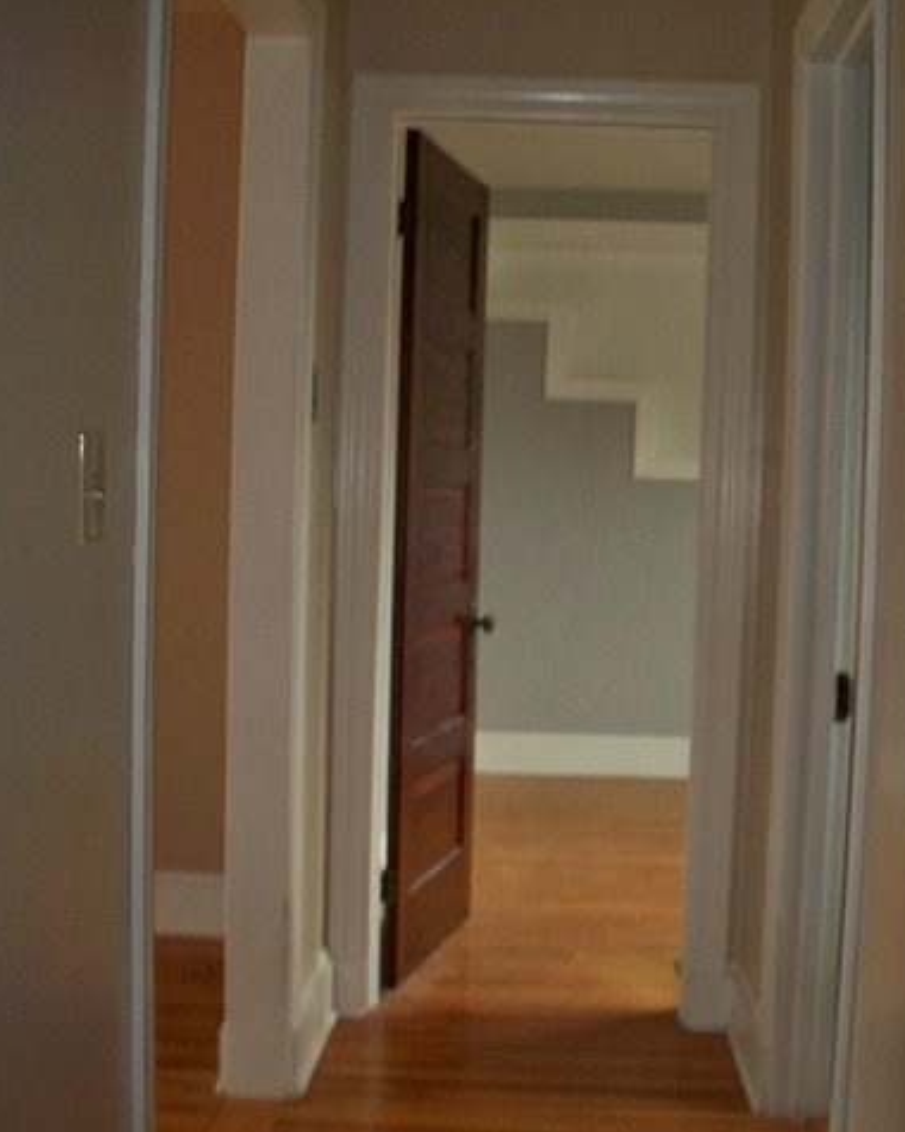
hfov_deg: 32.7
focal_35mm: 46
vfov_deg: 40.3
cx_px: 522
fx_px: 1540
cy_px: 565
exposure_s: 1/30
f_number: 2.8
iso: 200
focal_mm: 7.54
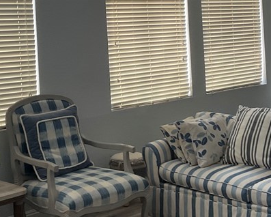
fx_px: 586
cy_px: 42
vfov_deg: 20.7
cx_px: 110
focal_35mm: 73
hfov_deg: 26.0
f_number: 1.8
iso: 32
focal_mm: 3
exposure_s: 1/60
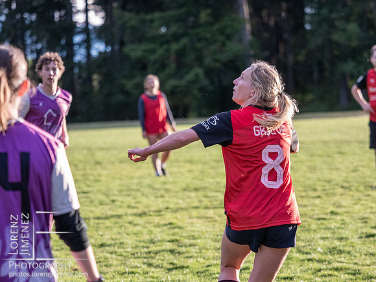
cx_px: 188
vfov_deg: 8.2
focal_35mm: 180
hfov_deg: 11.0
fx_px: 1955
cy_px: 141
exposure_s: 1/1000
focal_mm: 90
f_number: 2.8
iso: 1250
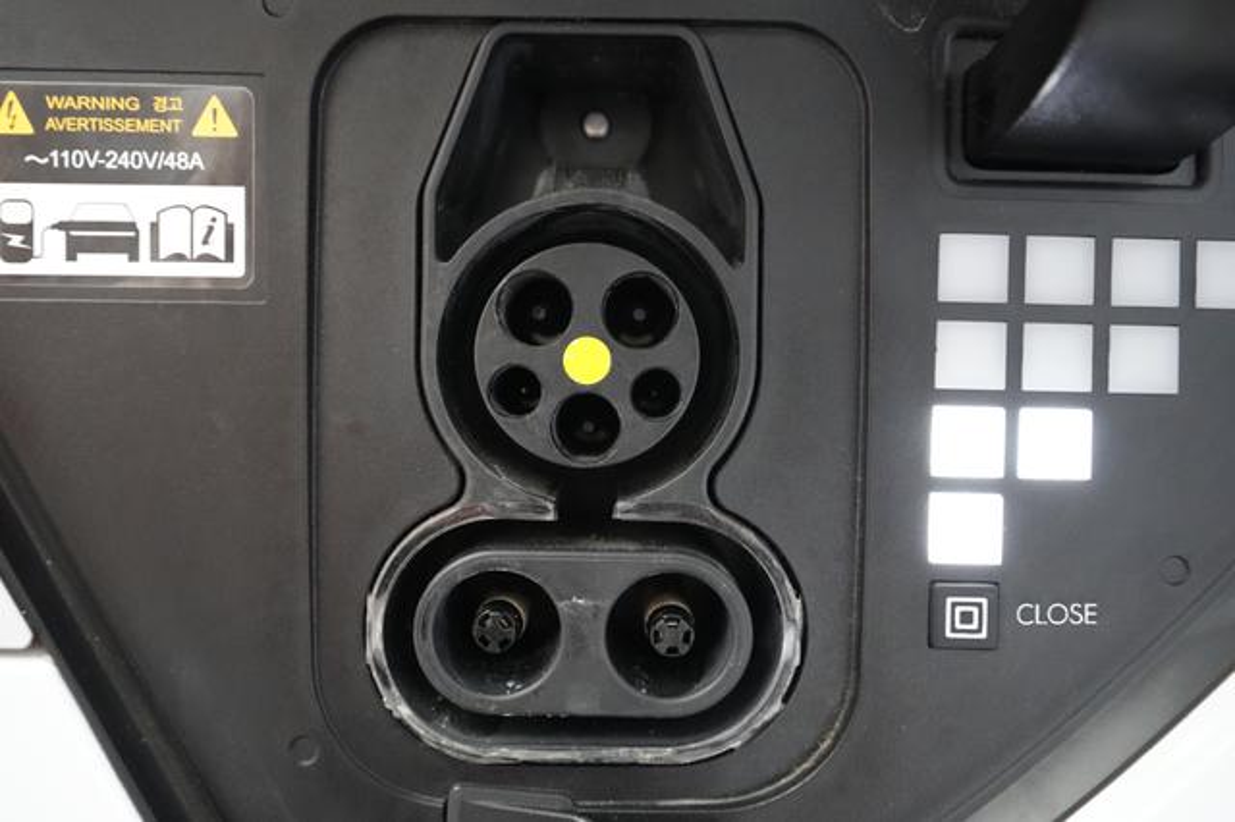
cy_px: 411
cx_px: 618
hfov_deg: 65.5
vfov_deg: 46.4
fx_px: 960
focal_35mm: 28
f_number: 4
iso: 10000
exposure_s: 1/160
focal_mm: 28
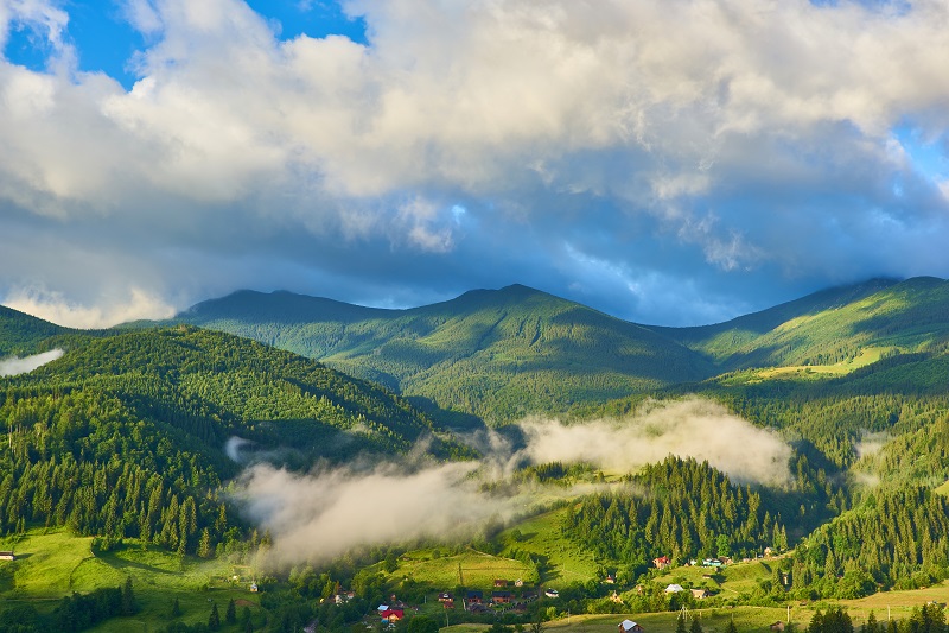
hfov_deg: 48.5
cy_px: 316
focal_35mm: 40
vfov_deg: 33.4
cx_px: 474
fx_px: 1054
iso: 100
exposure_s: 1/125
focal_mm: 40
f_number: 7.1
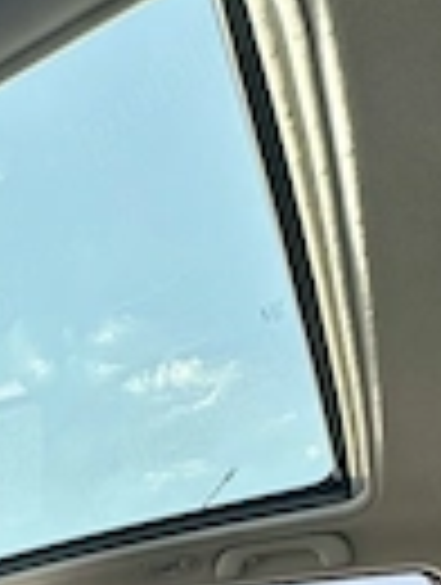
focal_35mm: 43
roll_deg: +0.3
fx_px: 728
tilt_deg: +2.3
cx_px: -40
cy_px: 801
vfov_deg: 31.2
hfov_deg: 30.3
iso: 40
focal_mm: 2.22
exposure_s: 1/368
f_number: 2.2
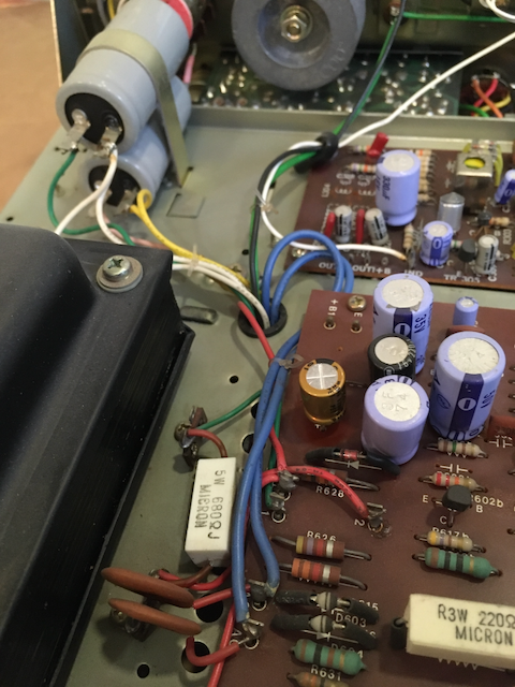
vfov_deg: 61.7
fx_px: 575
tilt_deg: -51.2
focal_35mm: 29
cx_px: 258
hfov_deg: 48.2
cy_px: 344
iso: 250
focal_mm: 4.15
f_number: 2.2
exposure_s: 1/15
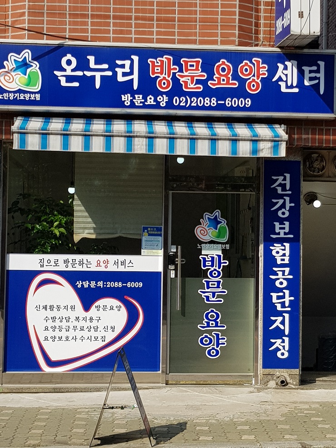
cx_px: 168
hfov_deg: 53.1
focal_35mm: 26
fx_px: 336
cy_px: 224
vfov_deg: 67.3
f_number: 1.7
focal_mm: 4.2
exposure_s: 1/2352
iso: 40
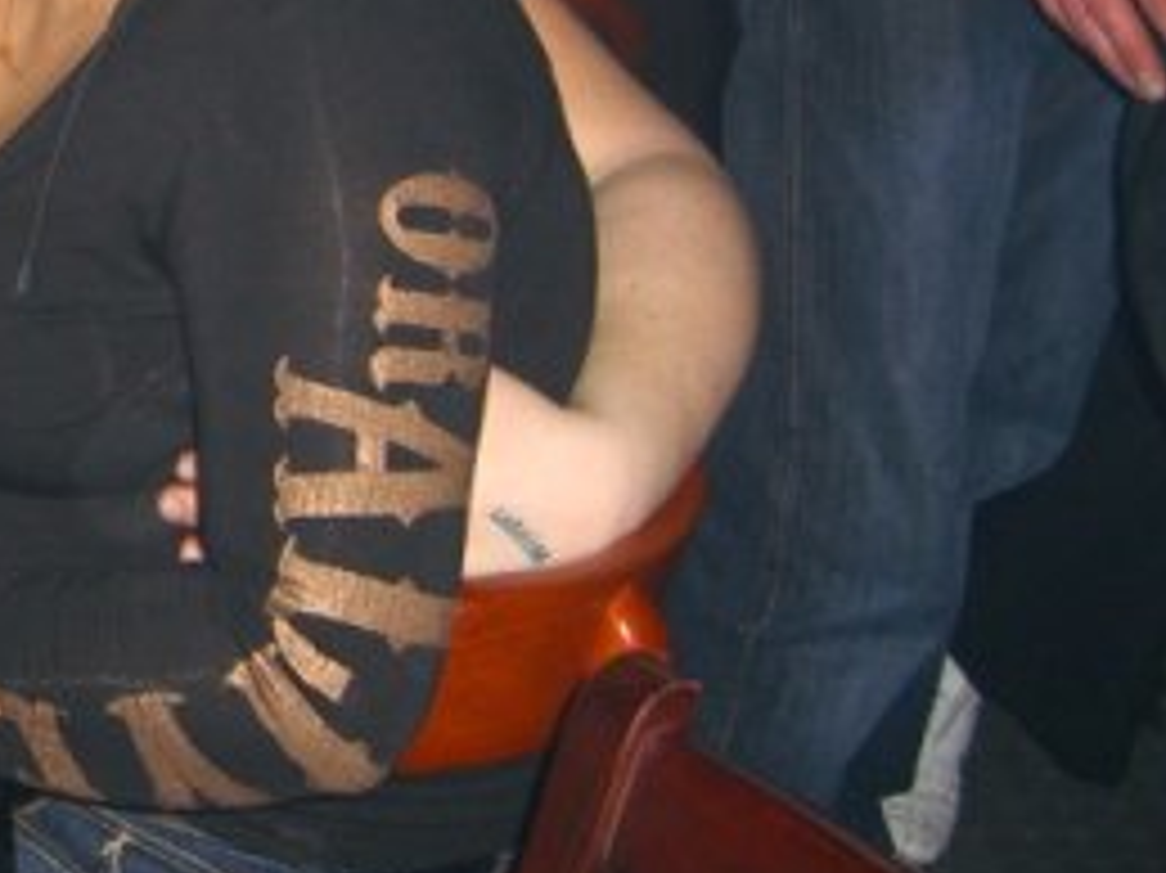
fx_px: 2963
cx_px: -144
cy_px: -36
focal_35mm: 88
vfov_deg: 16.4
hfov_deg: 21.1
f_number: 2.8
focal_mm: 7.9
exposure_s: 1/60
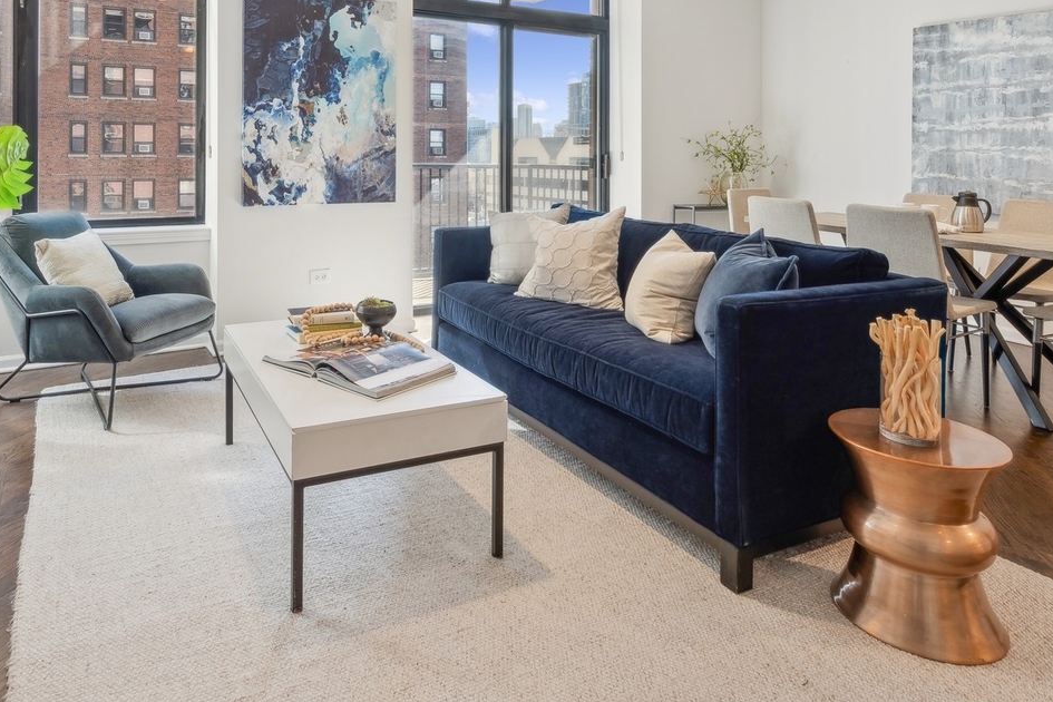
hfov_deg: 73.1
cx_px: 432
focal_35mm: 24
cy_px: 155
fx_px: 702
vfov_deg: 50.4
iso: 200
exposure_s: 1/10
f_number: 9.5
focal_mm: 14
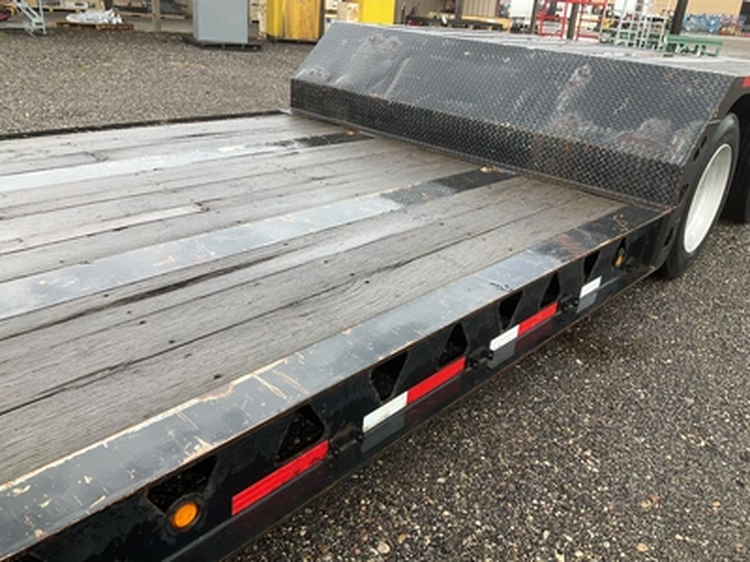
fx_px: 628
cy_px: 281
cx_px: 375
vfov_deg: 48.2
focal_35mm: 29
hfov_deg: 61.7
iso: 16
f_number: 1.8
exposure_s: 1/131
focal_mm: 3
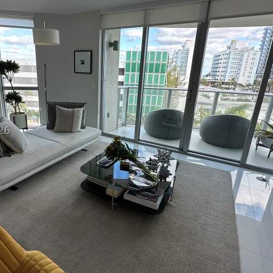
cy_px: 130
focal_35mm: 22
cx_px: 103
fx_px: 196
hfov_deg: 68.6
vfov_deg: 69.6
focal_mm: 2.22
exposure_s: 1/176
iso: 40
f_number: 2.2
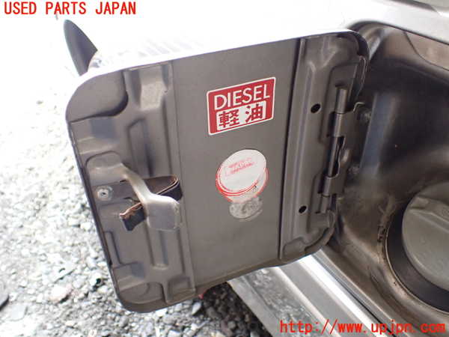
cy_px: 168
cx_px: 224
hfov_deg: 60.0
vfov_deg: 46.8
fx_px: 389
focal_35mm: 30
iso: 640
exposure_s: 1/125
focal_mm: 5.4
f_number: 2.3
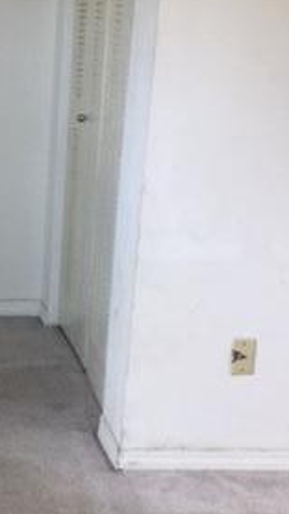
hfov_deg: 15.2
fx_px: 994
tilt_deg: -17.6
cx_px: -154
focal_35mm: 73
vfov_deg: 28.8
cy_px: 343
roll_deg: +0.7
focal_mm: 4.15
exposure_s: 1/10
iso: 100
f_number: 2.2
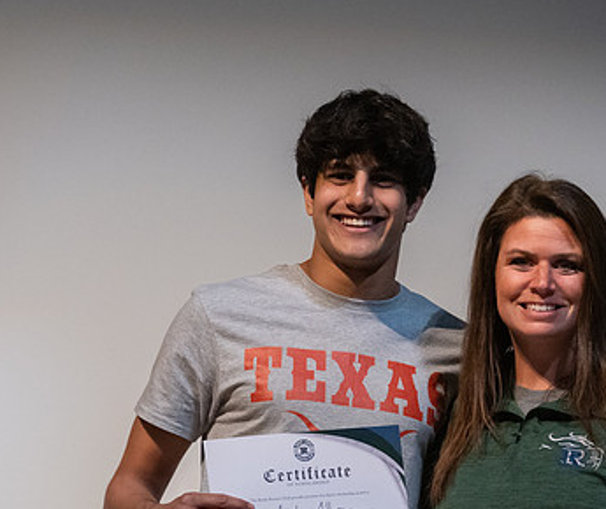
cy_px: 336
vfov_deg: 4.5
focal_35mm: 356
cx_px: 411
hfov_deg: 5.3
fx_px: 6513
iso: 5000
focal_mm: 174
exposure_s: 1/320
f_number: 4
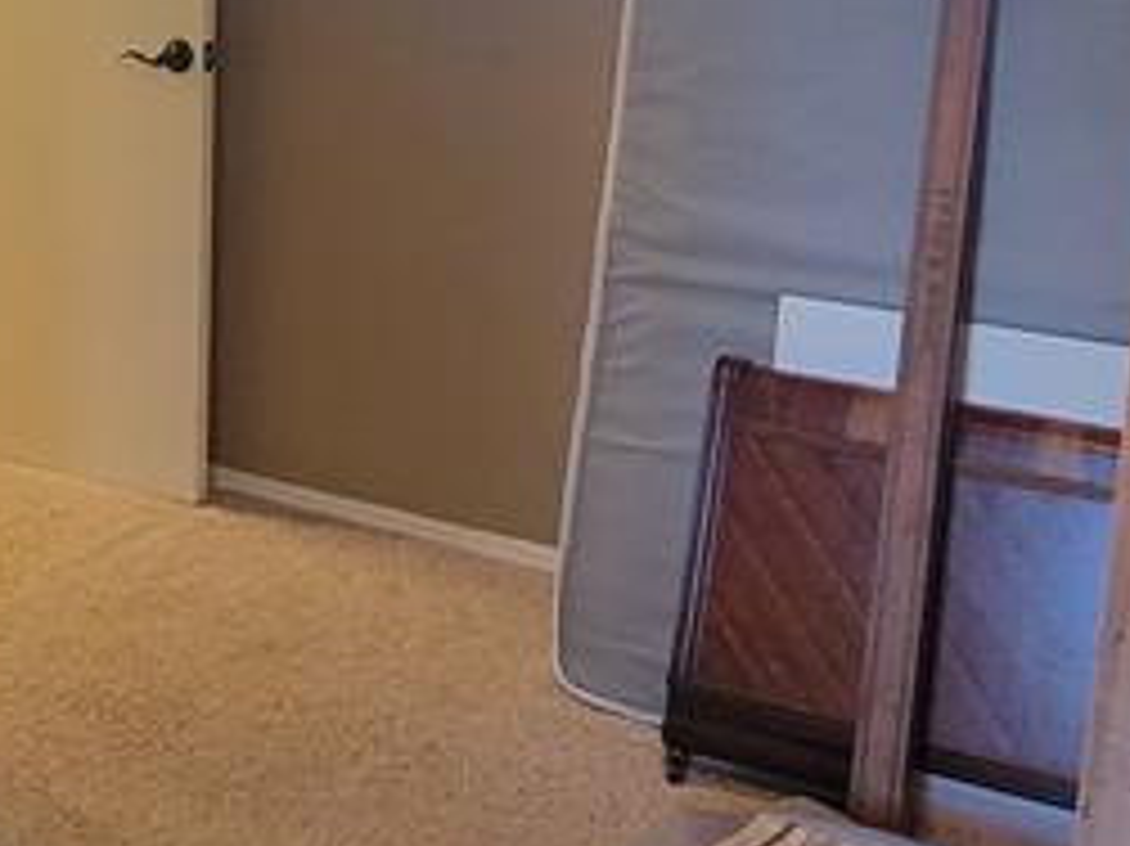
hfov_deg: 36.2
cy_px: -108
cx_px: 518
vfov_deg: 25.3
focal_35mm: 53
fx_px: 1729
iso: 400
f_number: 2.2
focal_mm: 2.2
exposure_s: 1/60
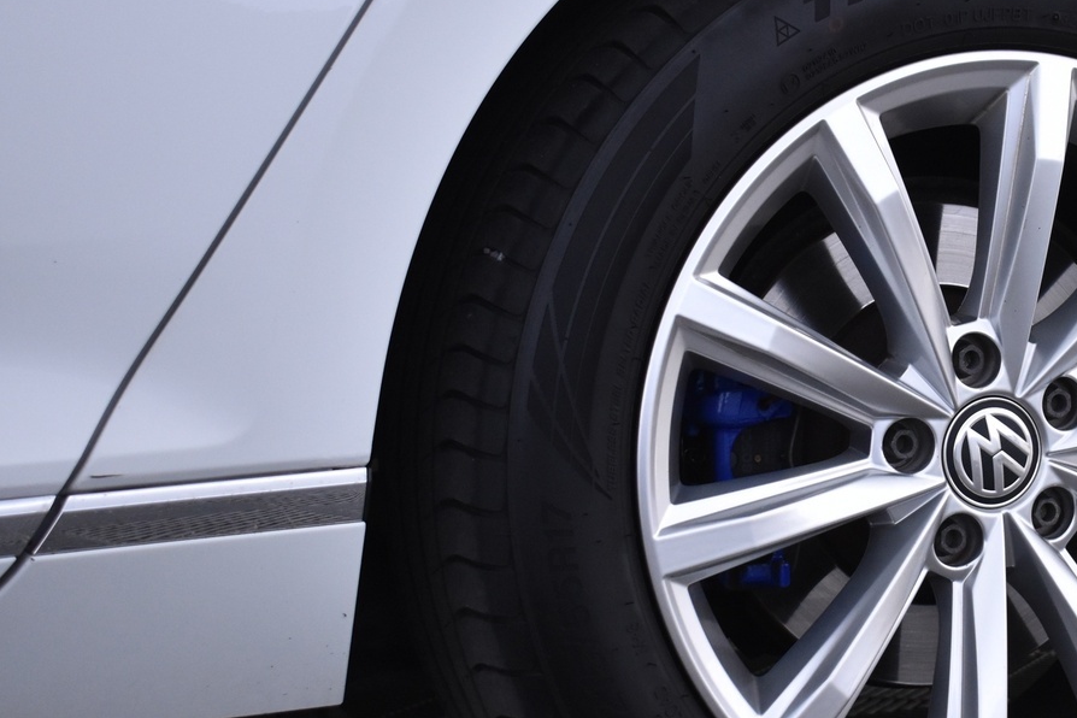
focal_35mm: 87
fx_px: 2603
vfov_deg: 15.7
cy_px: 425
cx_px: 918
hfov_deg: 22.9
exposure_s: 1/50
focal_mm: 32
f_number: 4.5
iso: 1400
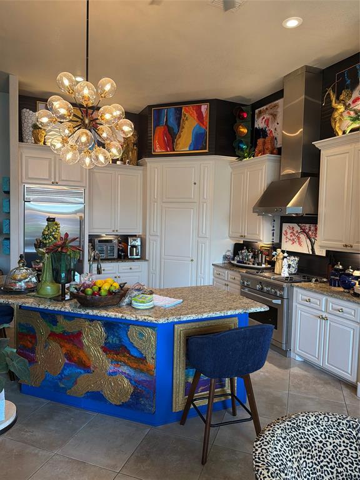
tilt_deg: -1.4
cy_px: 240
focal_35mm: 24
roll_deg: -1.6
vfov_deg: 71.6
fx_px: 333
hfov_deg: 56.8
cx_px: 180
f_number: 1.78
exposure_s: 1/120
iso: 250
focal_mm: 6.76
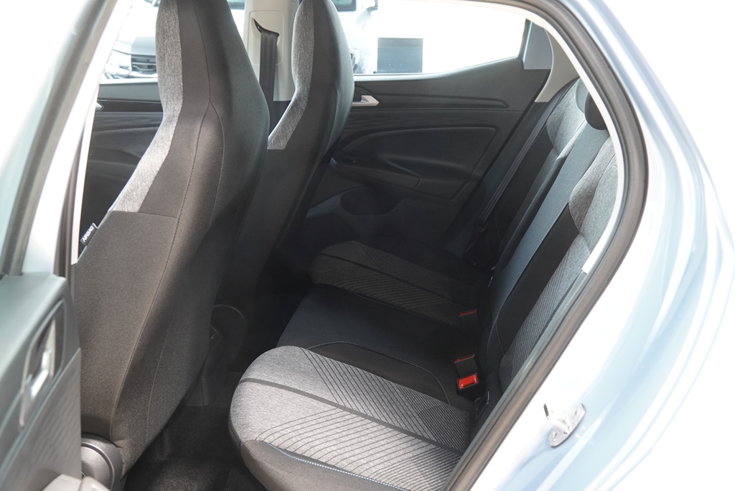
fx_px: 766
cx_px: 368
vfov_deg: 35.5
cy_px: 246
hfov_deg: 51.3
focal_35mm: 38
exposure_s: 1/60
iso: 1250
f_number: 4
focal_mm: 25
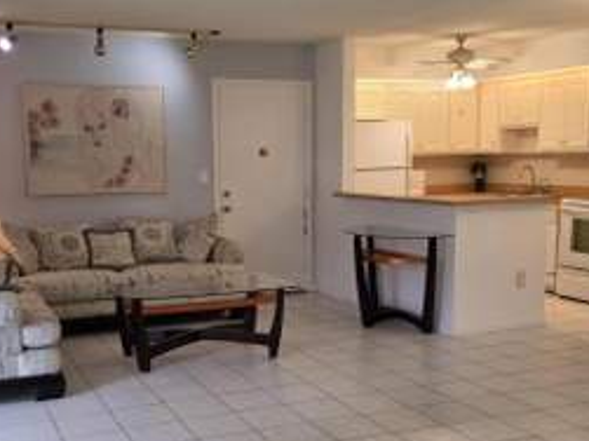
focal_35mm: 44
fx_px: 748
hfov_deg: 42.7
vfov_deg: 32.8
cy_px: 263
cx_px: 225
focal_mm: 6.5
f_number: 1.4
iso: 80
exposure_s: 1/120
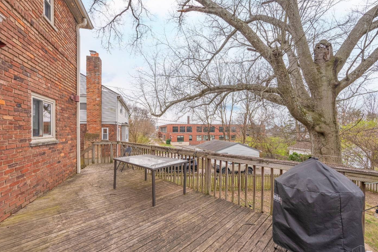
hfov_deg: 100.3
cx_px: 178
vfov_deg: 77.3
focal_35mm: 15
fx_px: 158
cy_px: 132
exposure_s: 1/8000
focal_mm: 14
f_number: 7.1
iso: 320
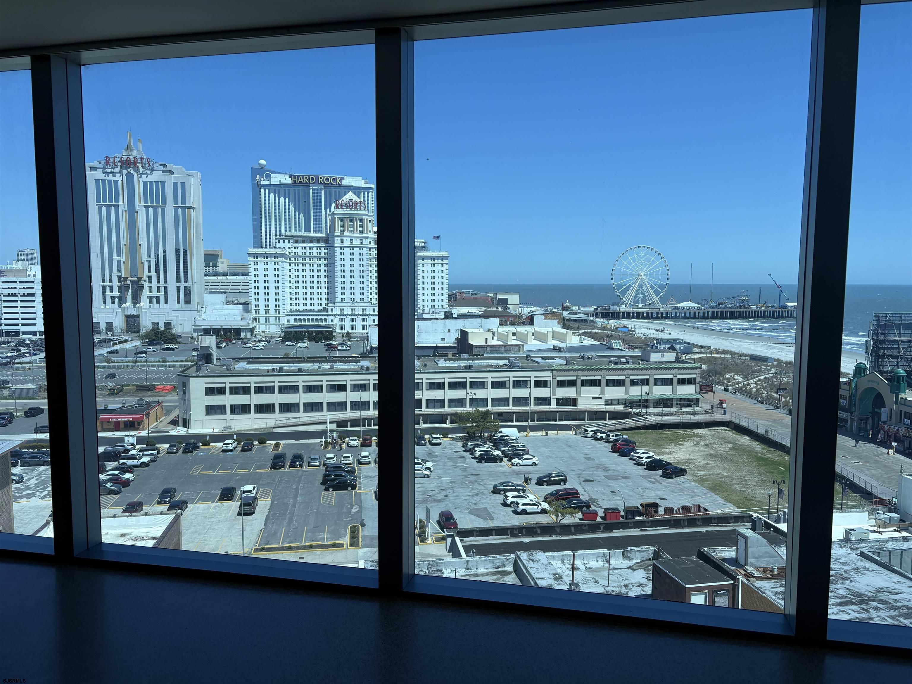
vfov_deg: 53.1
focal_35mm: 26
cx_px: 456
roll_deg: +0.6
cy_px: 342
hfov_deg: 67.3
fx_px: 685
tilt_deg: -4.4
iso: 50
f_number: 1.6
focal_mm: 5.96
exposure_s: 1/1626
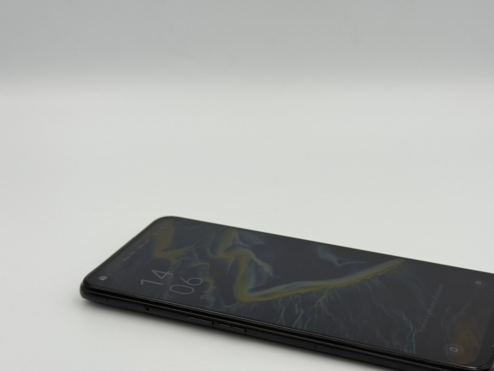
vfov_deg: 24.4
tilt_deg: -23.9
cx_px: 272
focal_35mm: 60
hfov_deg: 32.2
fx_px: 856
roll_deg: -0.4
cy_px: 232
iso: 64
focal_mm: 6.76
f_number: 1.78
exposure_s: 1/452
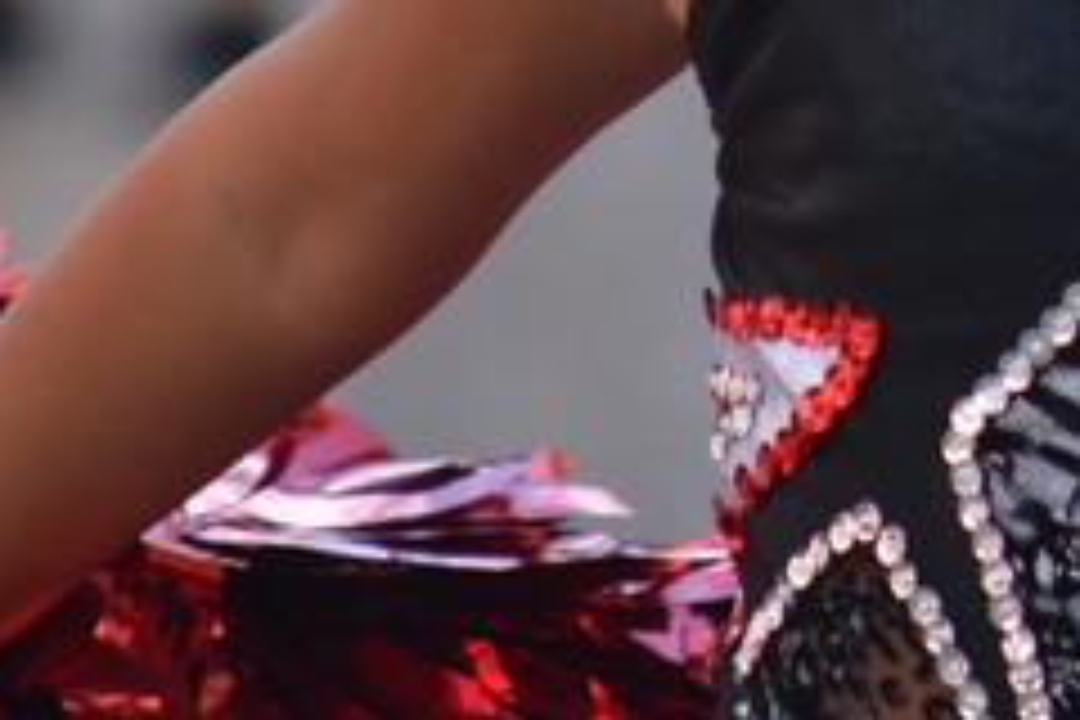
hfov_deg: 2.1
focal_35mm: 959
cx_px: 1467
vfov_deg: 1.4
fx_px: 28768
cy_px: -659
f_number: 2.8
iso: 100
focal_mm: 150
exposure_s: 1/400
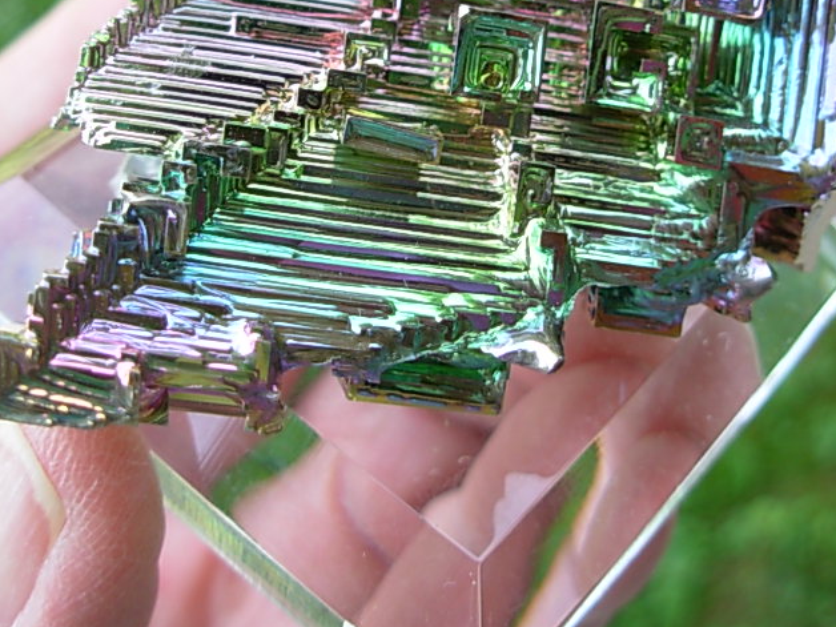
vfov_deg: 23.3
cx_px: 458
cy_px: 129
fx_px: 1497
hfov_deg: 31.2
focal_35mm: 62
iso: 50
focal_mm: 6.3
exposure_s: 1/102
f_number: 2.9
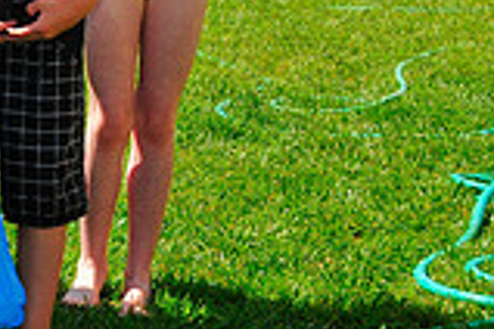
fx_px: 1647
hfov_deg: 14.9
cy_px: -79
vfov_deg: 11.2
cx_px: -388
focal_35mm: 120
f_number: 5.6
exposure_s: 1/125
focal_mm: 22
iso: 200
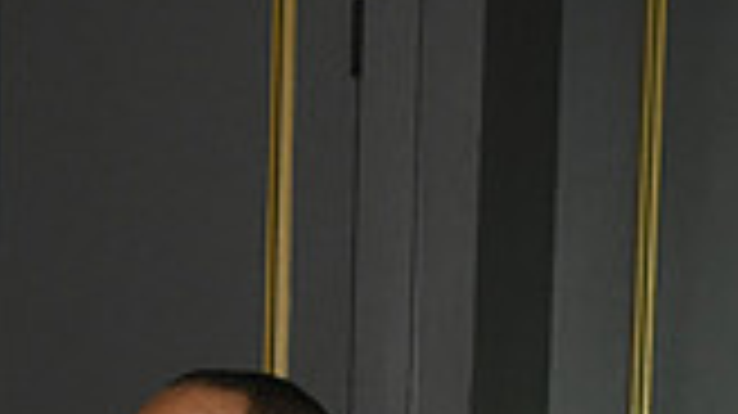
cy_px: 808
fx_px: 3051
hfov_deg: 13.4
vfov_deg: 7.5
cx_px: -140
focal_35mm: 156
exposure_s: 1/60
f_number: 11
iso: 6400
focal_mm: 42
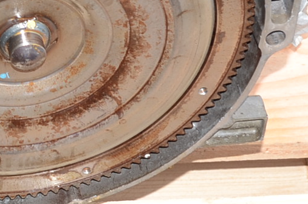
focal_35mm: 175
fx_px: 1494
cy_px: -24
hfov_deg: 11.2
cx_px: -181
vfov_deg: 7.8
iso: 100
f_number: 4.5
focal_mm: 24
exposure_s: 1/80
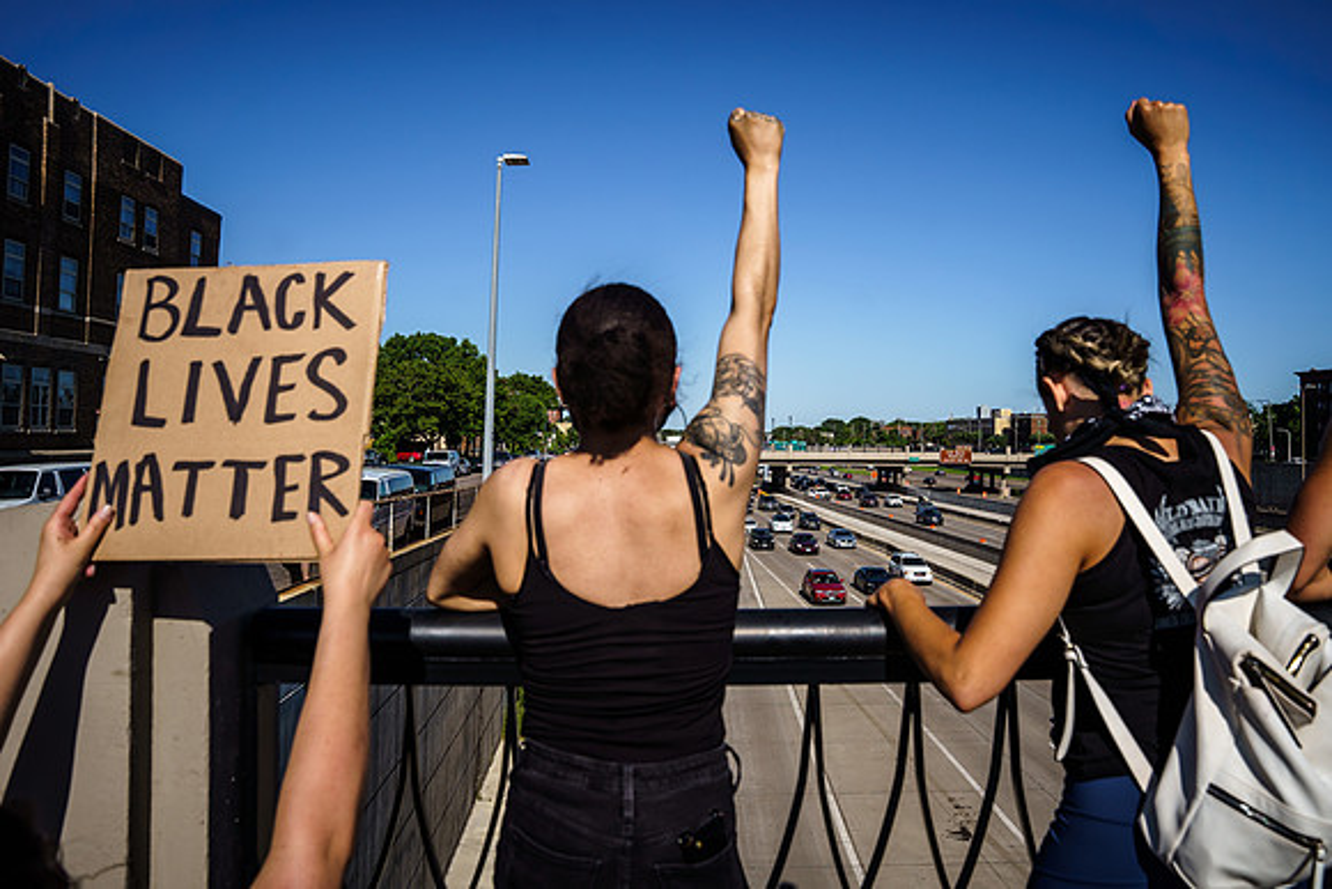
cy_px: 396
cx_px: 666
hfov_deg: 64.0
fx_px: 1066
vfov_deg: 45.2
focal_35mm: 29
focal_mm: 26
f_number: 5
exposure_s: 1/2500
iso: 200
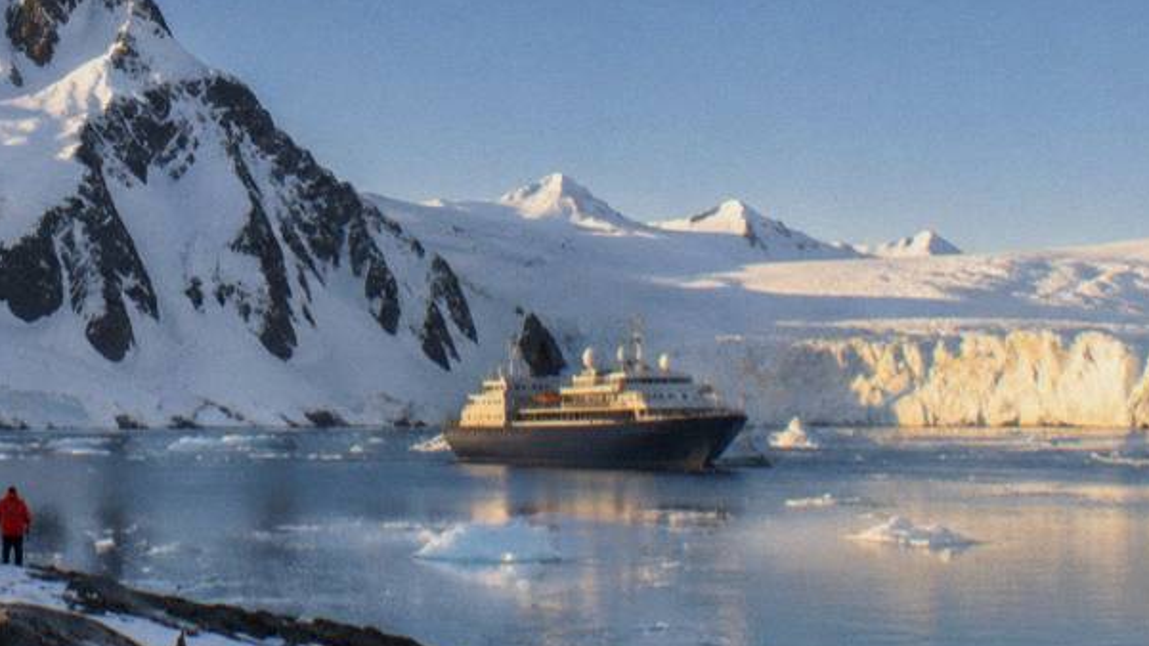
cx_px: 784
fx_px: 1858
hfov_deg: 34.0
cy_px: 476
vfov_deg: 19.6
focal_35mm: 61
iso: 160
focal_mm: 35
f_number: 9
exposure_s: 1/250
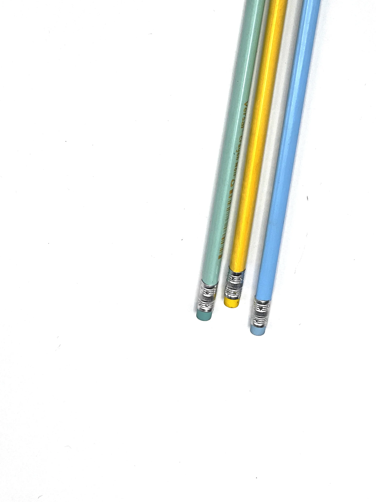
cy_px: 150
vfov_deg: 17.1
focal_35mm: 115
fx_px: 1666
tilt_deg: -66.2
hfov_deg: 12.9
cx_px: 259
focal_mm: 9
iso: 32
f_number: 2.8
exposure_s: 1/315
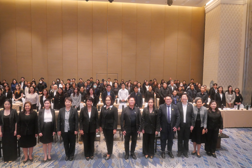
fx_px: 168
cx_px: 126
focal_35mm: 24
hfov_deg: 73.7
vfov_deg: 53.2
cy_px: 84
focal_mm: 12
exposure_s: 1/80
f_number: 3.5
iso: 3200
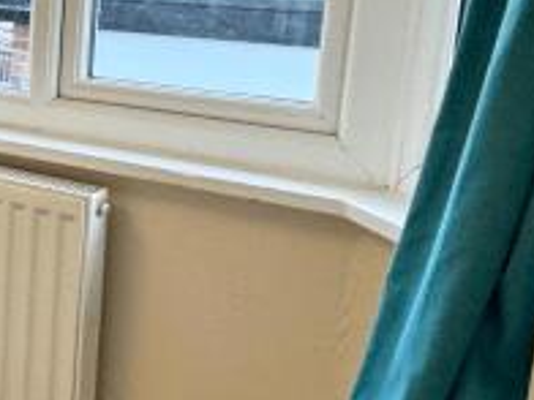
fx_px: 1126
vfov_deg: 20.0
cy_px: 98
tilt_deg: -11.5
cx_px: -537
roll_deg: +3.8
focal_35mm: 73
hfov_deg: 18.1
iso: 200
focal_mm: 2.22
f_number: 2.2
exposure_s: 1/100
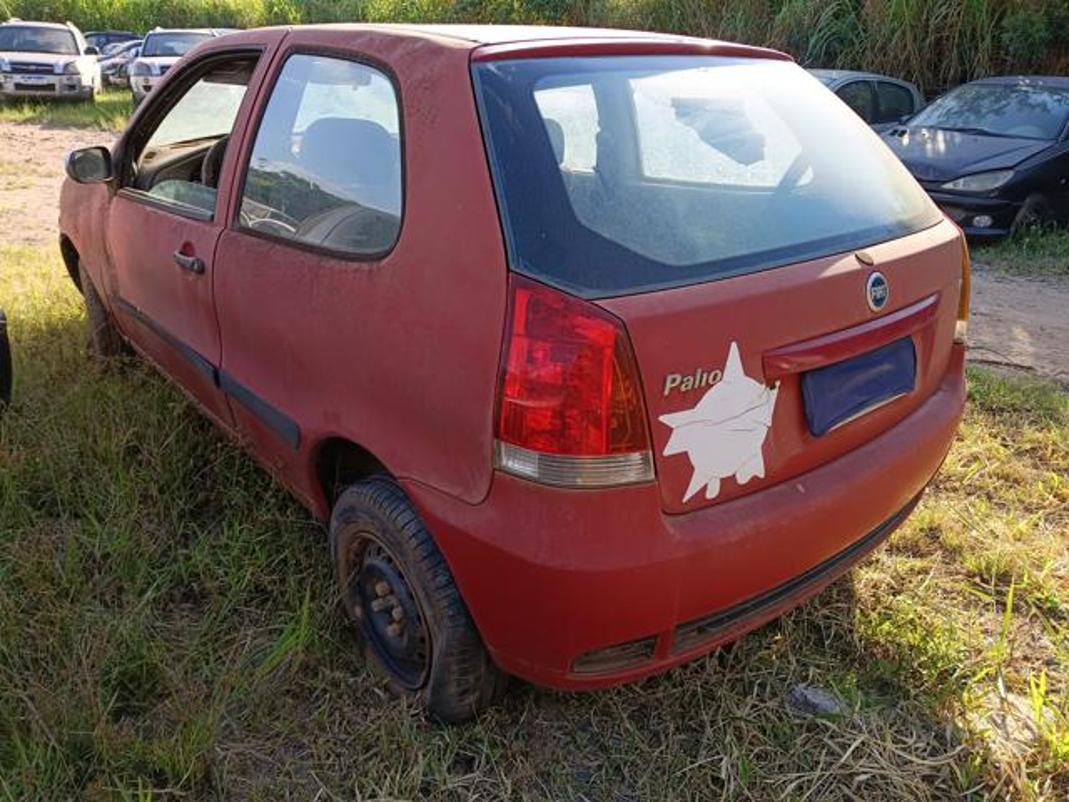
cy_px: 401
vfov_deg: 53.1
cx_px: 534
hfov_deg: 67.3
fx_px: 803
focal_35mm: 26
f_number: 1.8
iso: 147
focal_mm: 4.81
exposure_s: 1/216
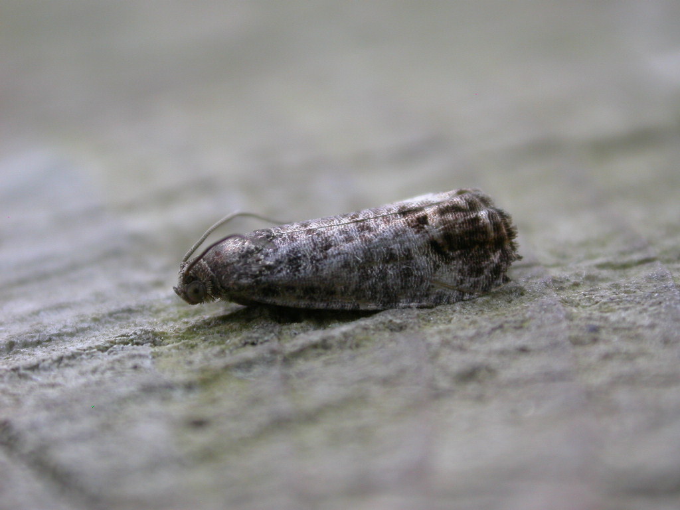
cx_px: 340
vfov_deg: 13.5
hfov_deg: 17.9
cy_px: 255
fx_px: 2161
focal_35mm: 110
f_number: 4.2
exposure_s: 1/84.4
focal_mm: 22.9
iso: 100
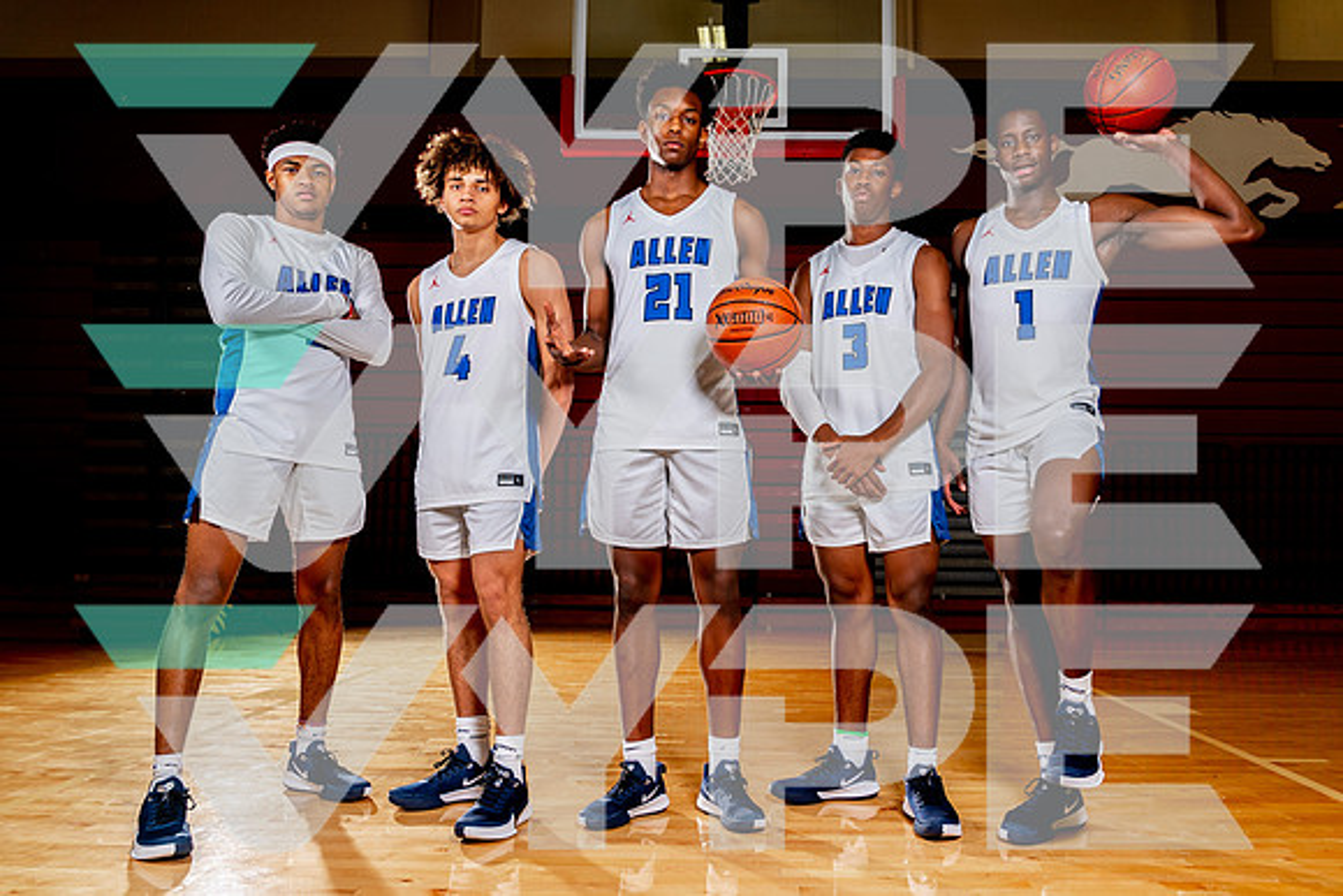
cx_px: 725
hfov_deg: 64.3
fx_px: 1067
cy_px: 432
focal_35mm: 29
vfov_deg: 45.6
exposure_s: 1/125
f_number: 5.6
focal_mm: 25
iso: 100
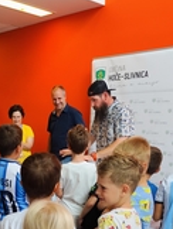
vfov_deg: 34.7
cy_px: 218
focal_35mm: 51
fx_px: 339
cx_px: 27
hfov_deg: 27.9
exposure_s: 1/100
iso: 320
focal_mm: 6.14
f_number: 1.65
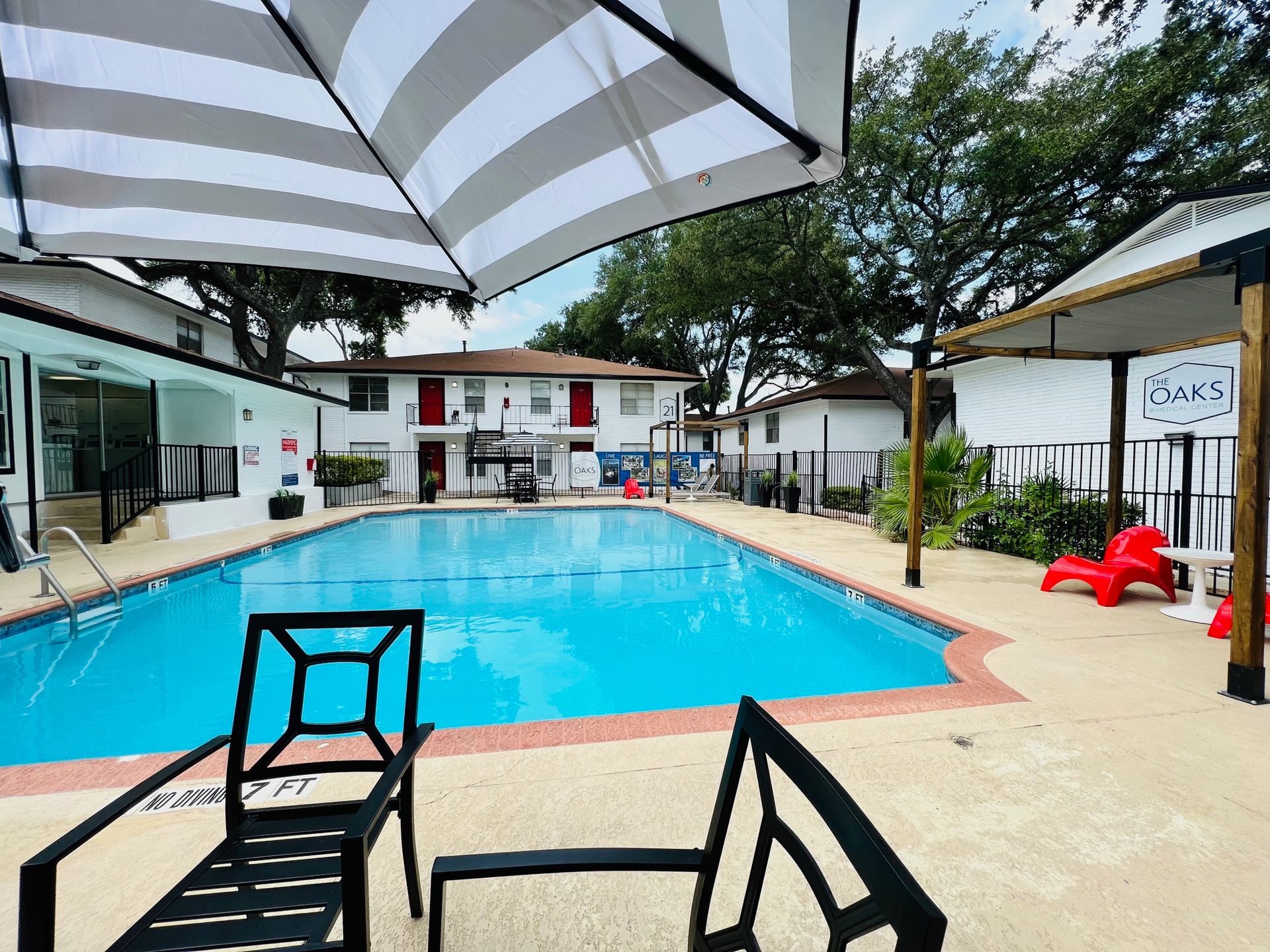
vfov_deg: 89.9
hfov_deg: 106.2
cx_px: 635
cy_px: 476
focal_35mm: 13
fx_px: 477
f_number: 1.8
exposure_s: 1/919
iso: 32
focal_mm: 1.57
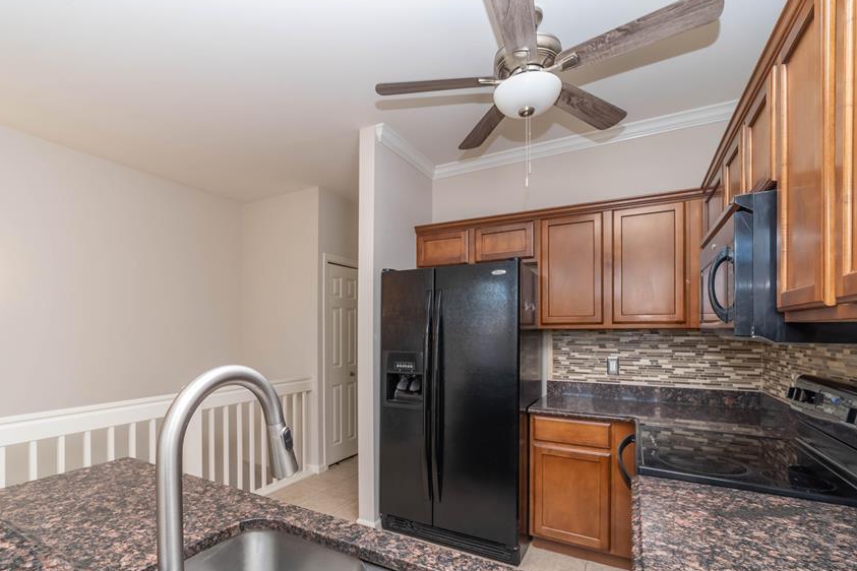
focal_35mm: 17
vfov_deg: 69.8
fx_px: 405
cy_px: 338
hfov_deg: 92.9
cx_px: 383
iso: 640
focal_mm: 14
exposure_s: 1/60
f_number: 8
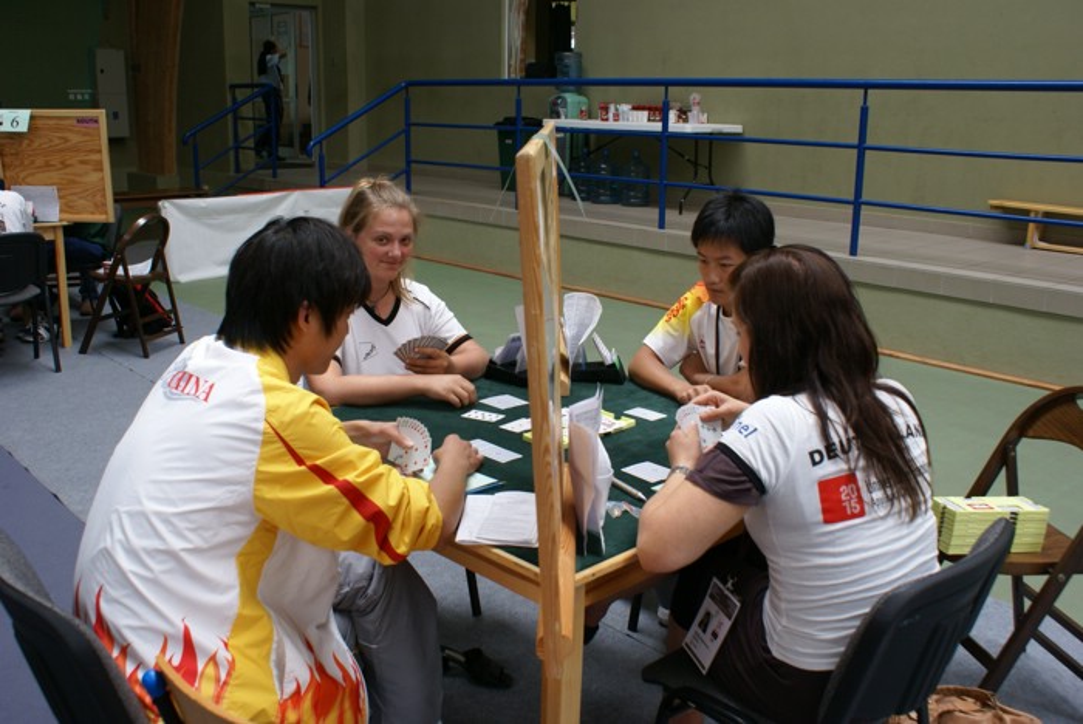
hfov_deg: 57.2
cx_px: 542
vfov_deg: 40.0
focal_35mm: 33
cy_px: 362
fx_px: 994
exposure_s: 1/40
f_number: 5.6
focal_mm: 22
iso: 200
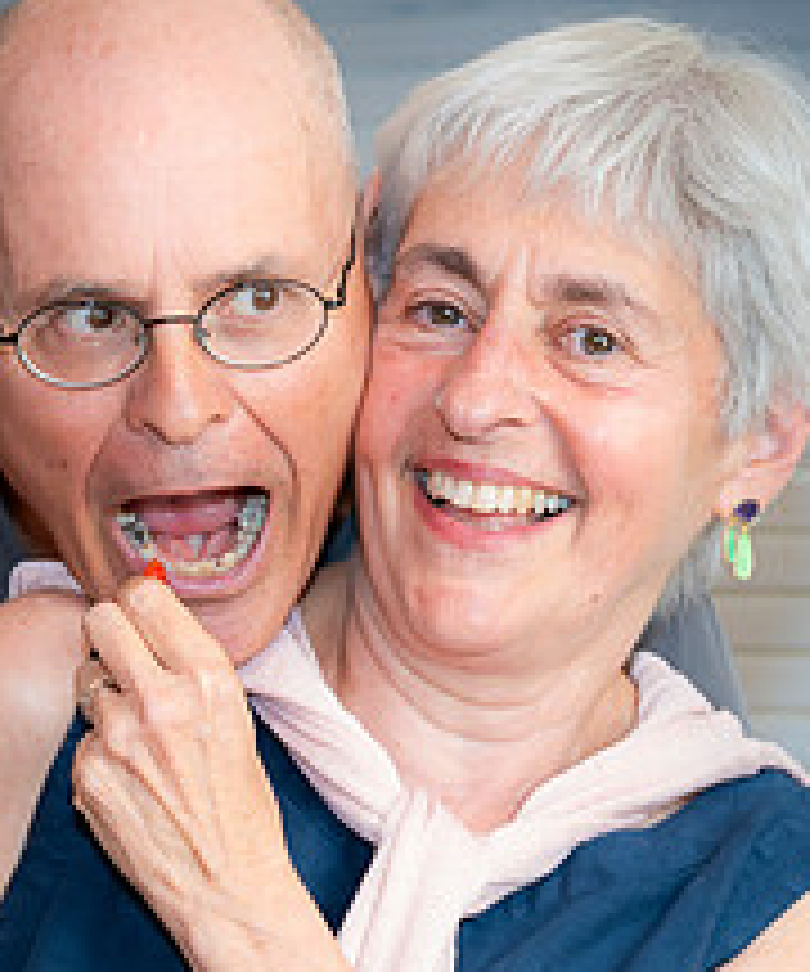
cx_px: 58
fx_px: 5731
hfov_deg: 8.1
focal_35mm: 196
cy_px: 744
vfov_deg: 9.7
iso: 400
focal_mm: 56
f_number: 4
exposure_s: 1/60
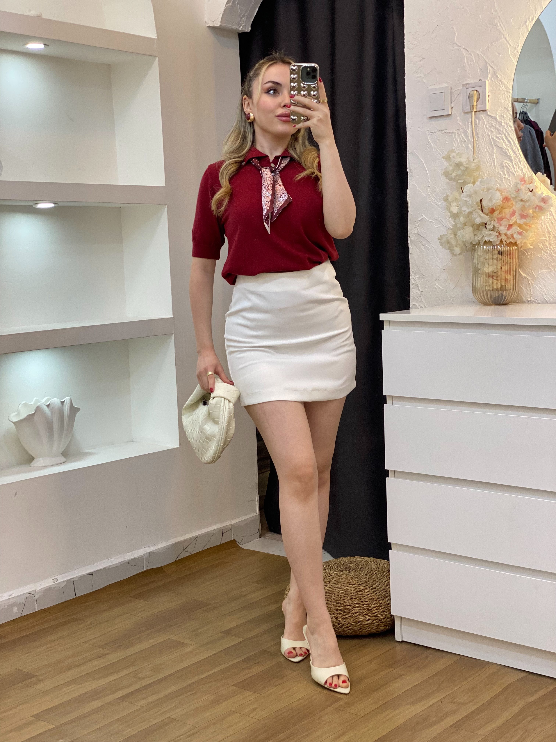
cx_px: 278
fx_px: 1114
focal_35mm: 52
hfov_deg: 28.0
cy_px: 371
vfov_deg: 36.8
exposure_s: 1/100
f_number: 2
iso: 100
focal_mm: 6
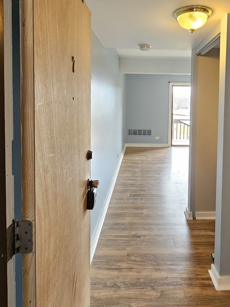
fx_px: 204
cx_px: 148
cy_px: 111
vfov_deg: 72.4
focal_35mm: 23
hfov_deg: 57.9
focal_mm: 2.2
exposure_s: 1/60
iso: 160
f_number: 2.2
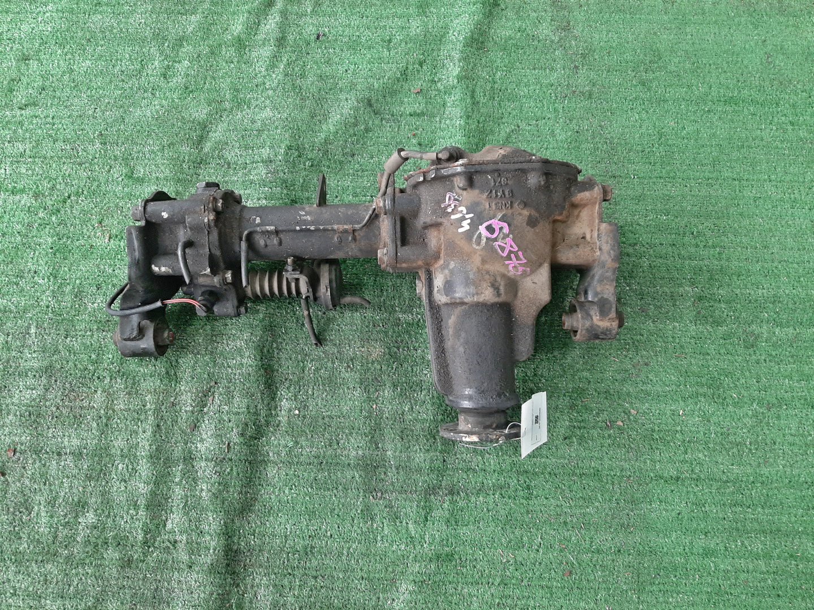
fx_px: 611
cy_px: 305
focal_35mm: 26
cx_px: 407
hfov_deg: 67.3
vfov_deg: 53.1
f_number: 1.7
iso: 201
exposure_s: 1/50
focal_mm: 3.93
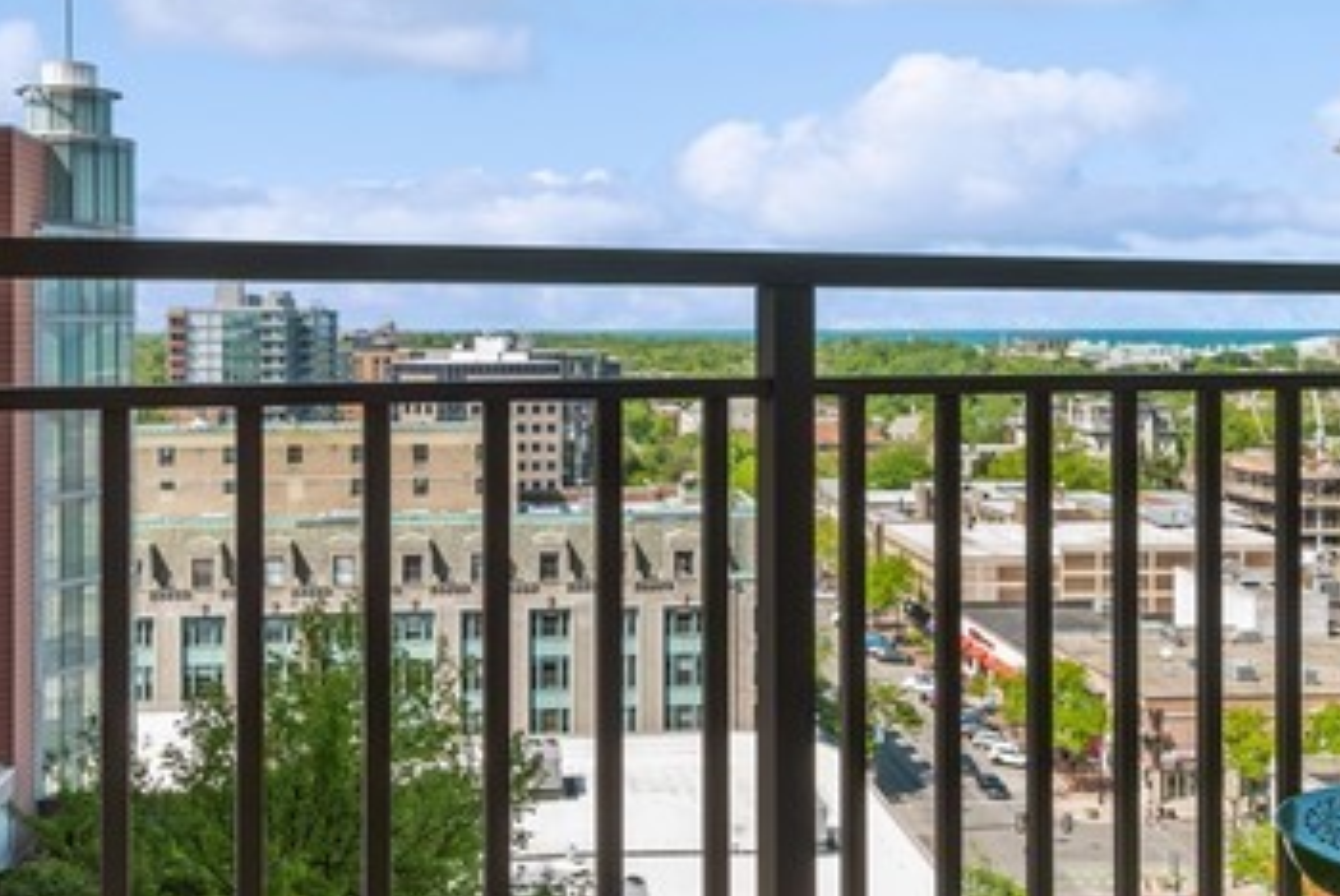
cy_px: 333
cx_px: 639
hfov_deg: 47.4
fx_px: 1527
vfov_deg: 32.5
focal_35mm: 41
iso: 200
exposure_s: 1/80
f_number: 9
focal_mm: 16
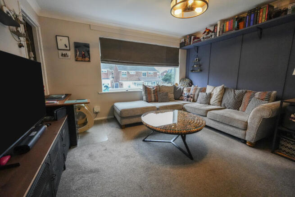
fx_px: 123
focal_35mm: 15
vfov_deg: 77.4
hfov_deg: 100.4
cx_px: 148
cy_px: 98
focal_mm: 10
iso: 4000
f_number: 4
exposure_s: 1/160
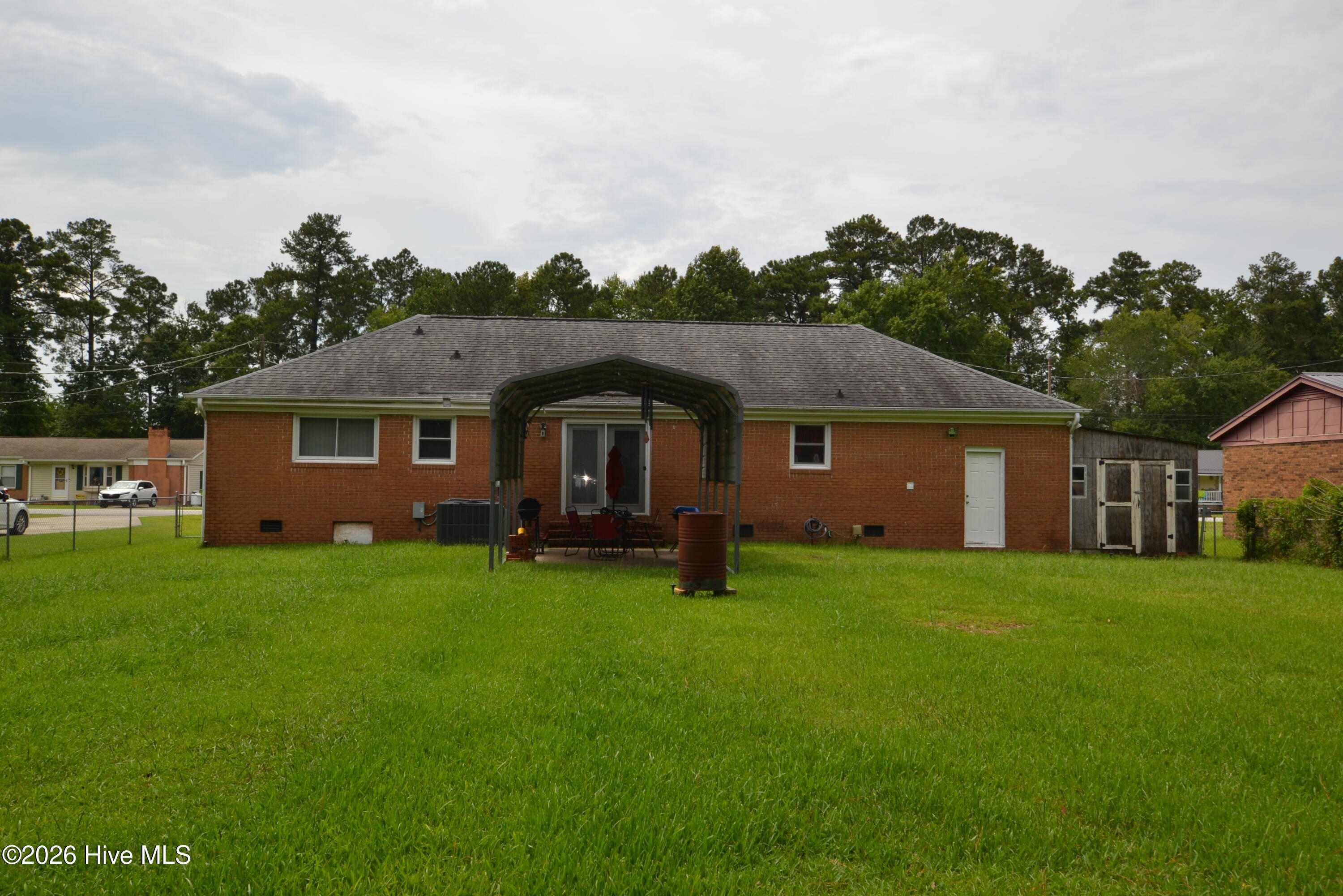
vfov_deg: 43.6
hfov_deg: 61.9
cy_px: 448
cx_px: 672
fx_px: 1119
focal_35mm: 30
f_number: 10
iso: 100
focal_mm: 20
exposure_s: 1/200
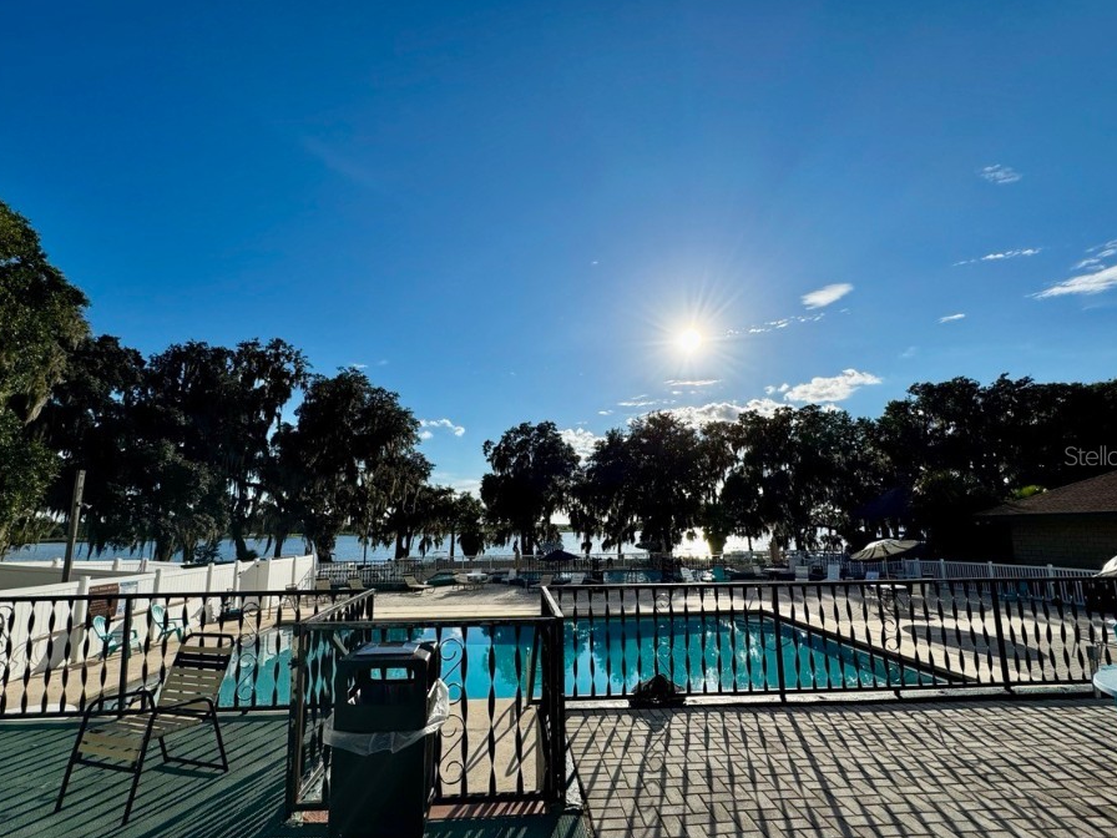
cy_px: 455
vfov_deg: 77.9
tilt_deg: +8.0
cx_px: 544
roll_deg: +0.4
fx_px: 516
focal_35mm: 16
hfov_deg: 94.5
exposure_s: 1/3906
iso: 40
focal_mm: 2.22
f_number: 2.2
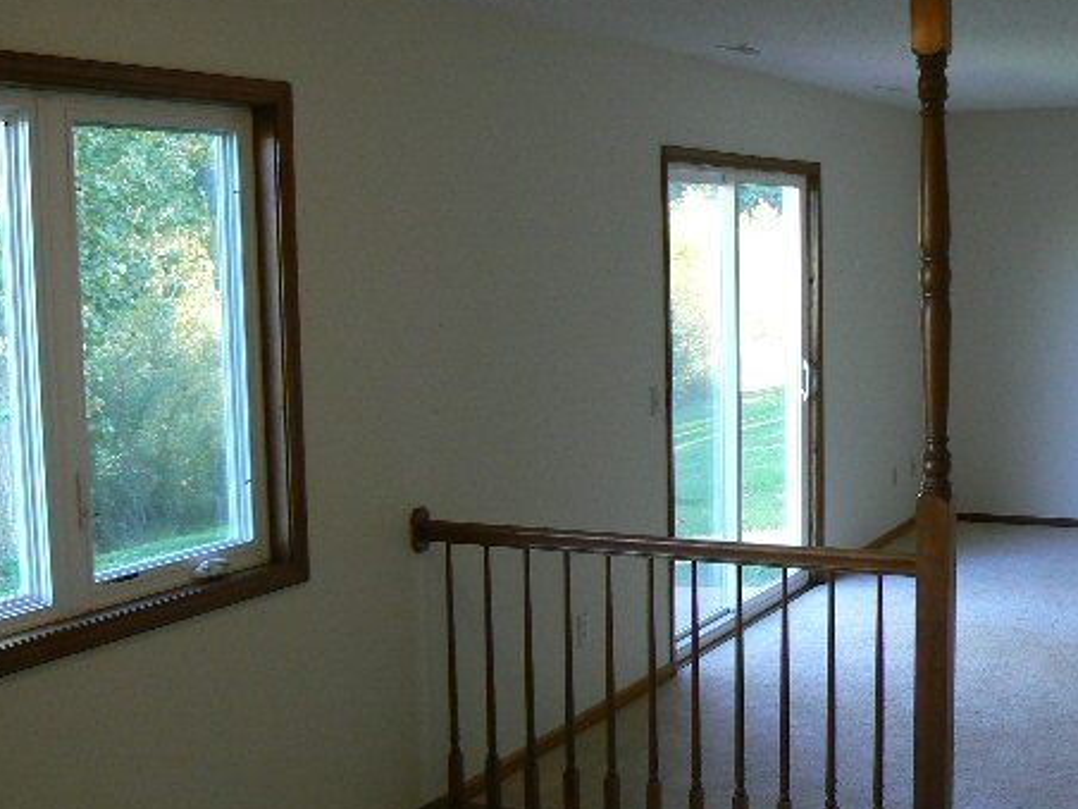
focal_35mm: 51
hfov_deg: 37.5
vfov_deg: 28.6
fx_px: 1588
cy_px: 403
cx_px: 515
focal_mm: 6
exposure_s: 1/30
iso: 125
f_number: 2.8
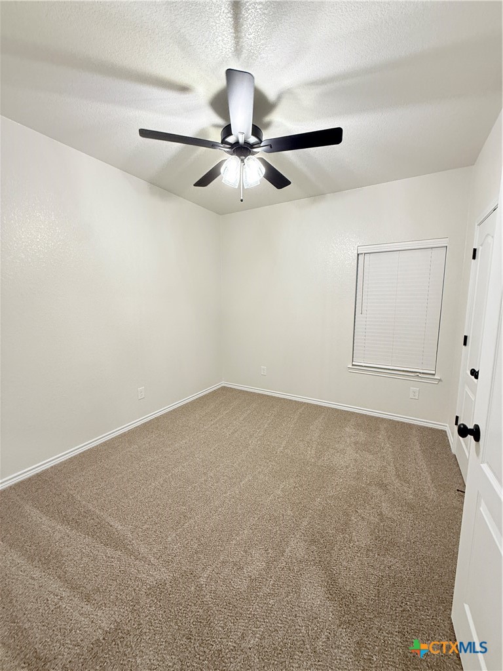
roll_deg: -0.5
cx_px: 252
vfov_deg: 102.1
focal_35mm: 14
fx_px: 271
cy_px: 336
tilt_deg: -6.6
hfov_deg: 85.7
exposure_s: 1/60
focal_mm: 2.22
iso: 200
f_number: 2.2
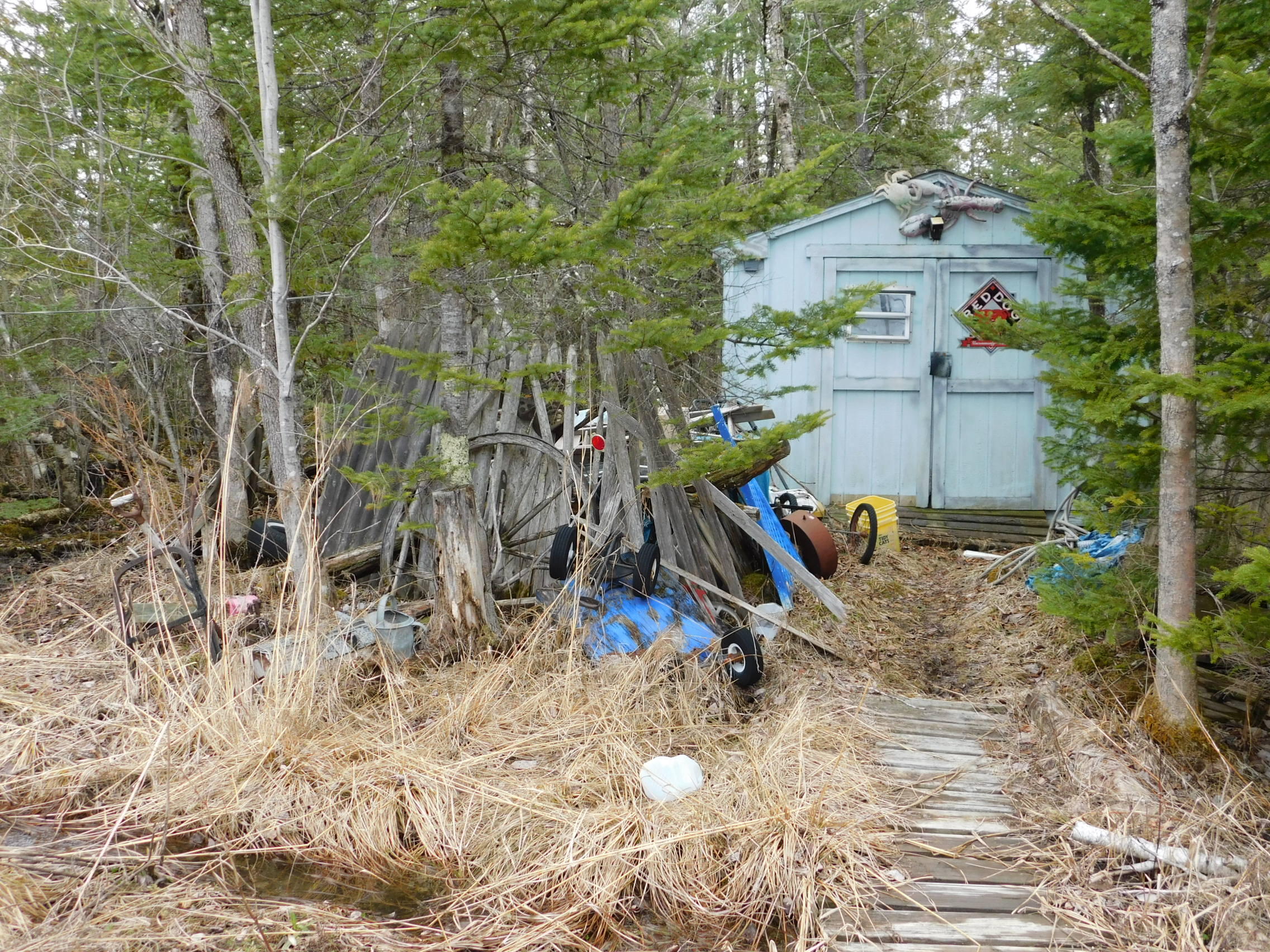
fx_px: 1321
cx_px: 635
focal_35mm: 36
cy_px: 476
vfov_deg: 39.7
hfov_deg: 51.4
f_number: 3.5
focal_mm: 6.3
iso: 125
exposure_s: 1/160
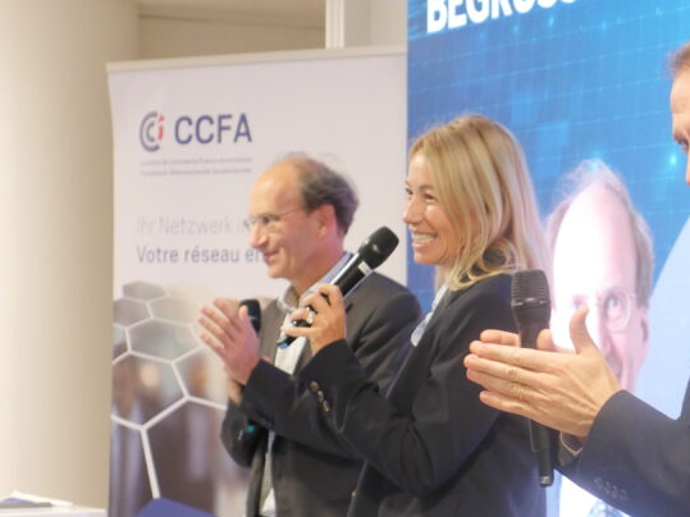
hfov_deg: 14.8
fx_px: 2650
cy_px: 410
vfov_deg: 11.1
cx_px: 398
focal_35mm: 133
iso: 1600
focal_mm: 35
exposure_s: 1/80
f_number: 2.8
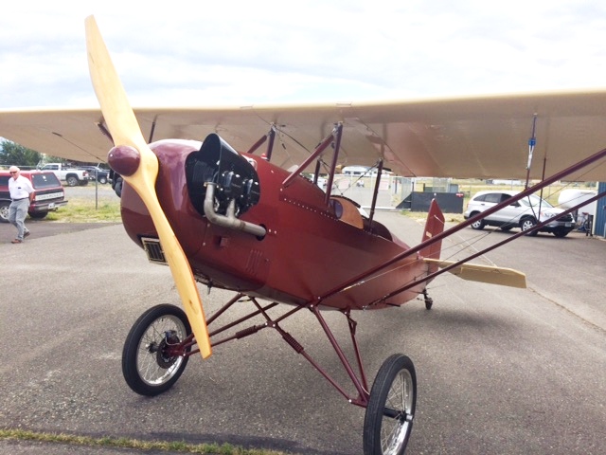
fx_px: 508
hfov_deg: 61.7
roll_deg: -0.2
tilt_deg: -6.1
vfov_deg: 48.2
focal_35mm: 29
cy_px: 228
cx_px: 303
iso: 32
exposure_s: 1/1282
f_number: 2.2
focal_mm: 4.15
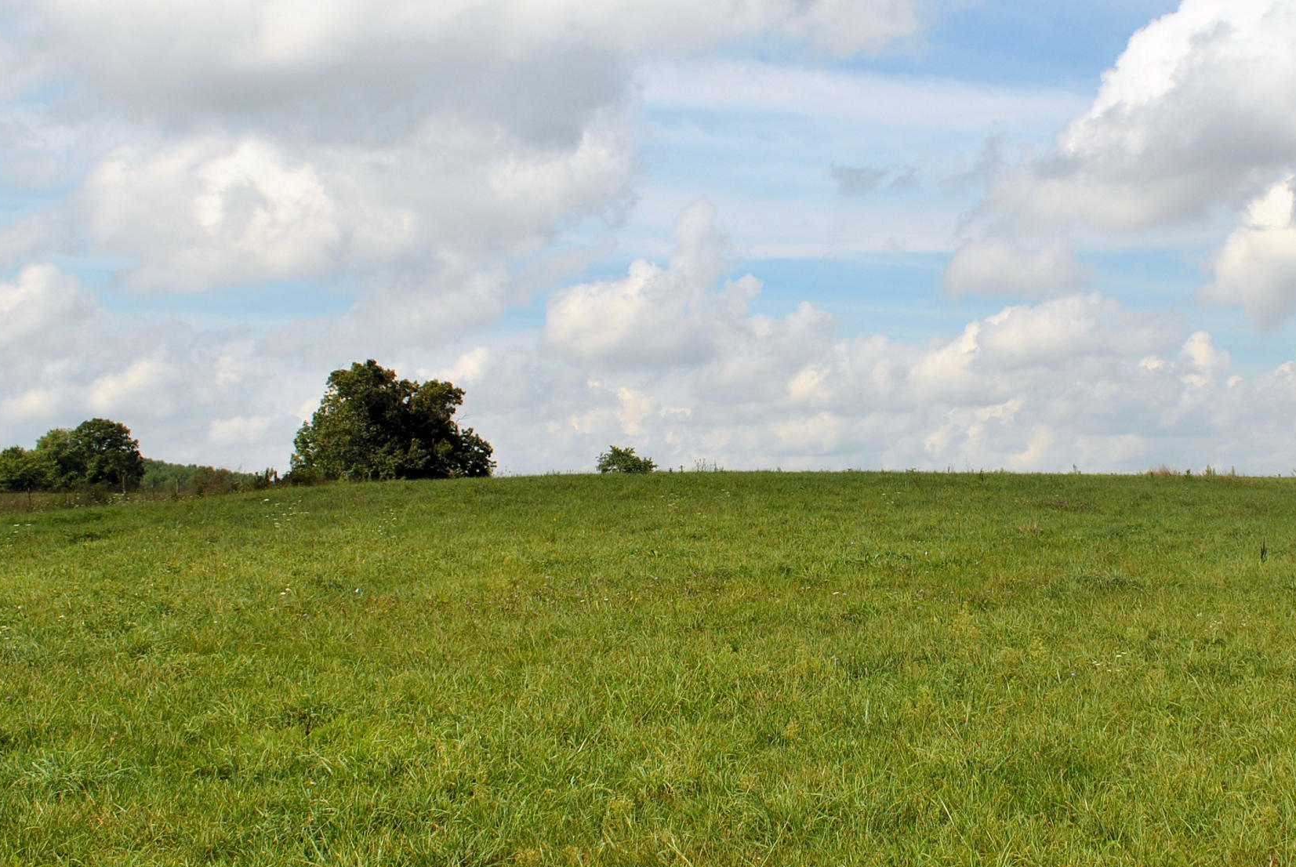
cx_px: 865
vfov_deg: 27.5
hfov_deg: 39.8
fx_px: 1766
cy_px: 347
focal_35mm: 49
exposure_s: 1/250
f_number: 8
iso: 100
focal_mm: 18
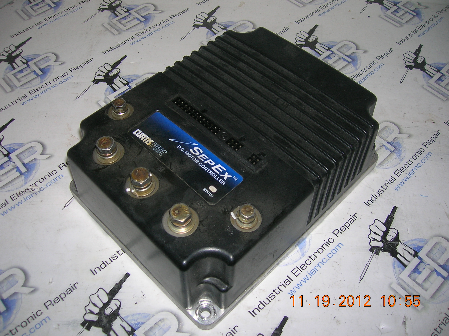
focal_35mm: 34
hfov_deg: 54.0
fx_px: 441
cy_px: 168
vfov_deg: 41.7
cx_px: 224
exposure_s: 1/60.1
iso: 50
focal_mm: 5.7
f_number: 2.9
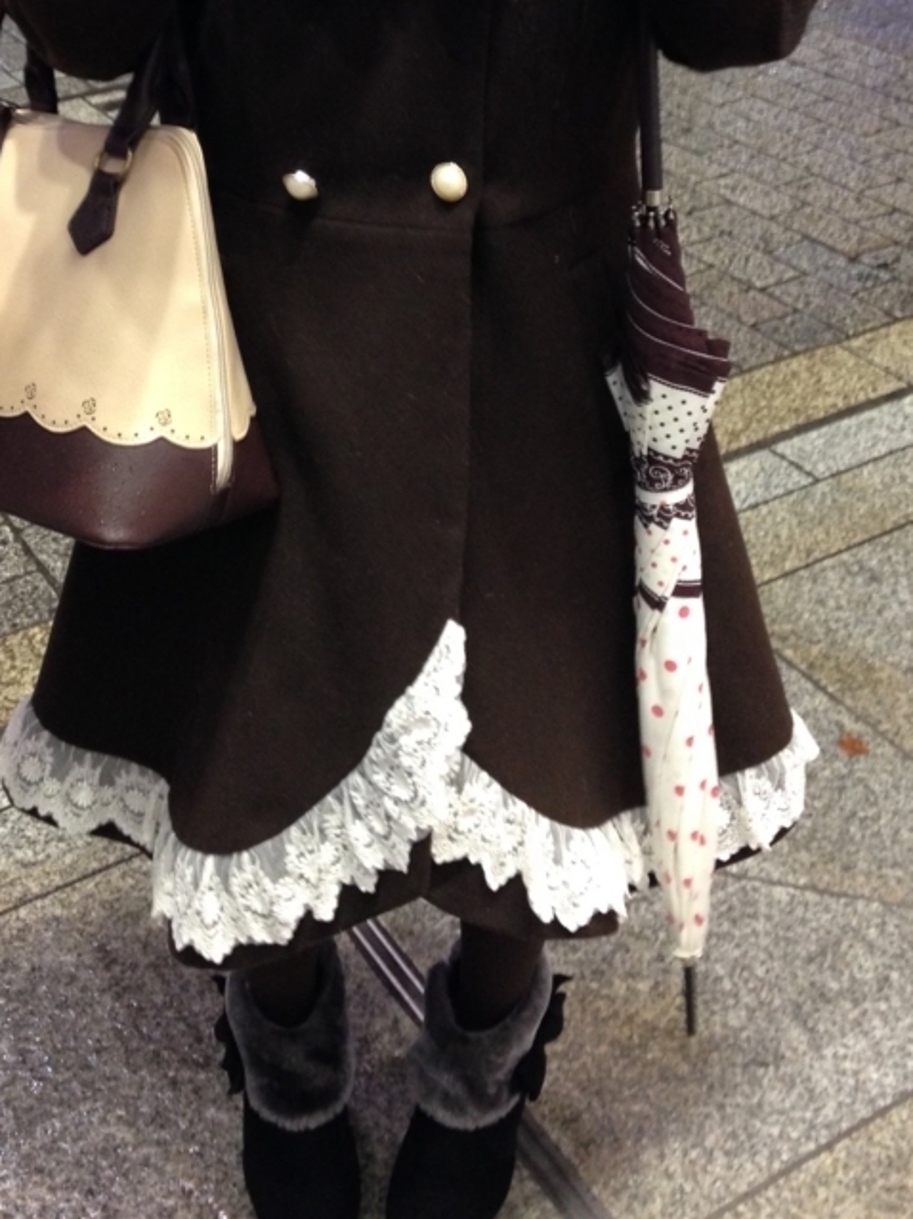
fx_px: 1865
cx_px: 409
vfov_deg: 35.2
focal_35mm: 53
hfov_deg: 27.5
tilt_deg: -23.8
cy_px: 271
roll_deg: +0.4
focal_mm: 4.12
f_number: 2.4
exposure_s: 1/20
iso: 160
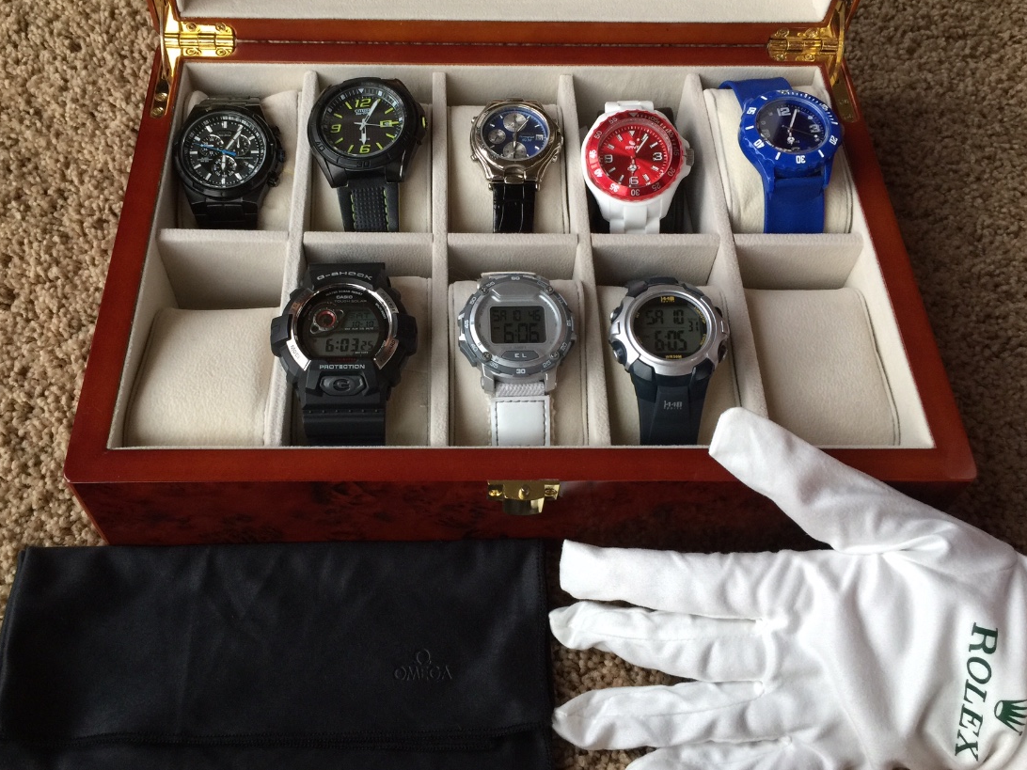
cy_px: 348
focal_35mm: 34
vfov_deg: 41.7
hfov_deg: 53.9
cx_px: 477
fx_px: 1009
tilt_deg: -56.8
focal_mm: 4.15
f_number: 2.2
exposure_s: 1/15
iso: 50
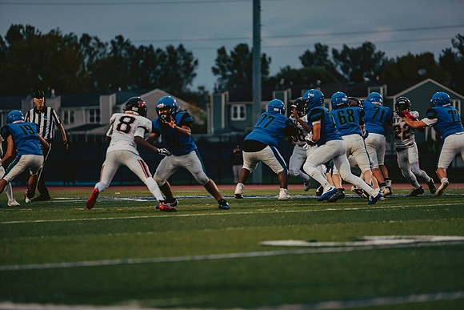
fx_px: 2578
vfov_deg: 6.9
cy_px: 155
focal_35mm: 200
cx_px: 232
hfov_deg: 10.3
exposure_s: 1/1250
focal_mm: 200
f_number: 2.8
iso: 2000
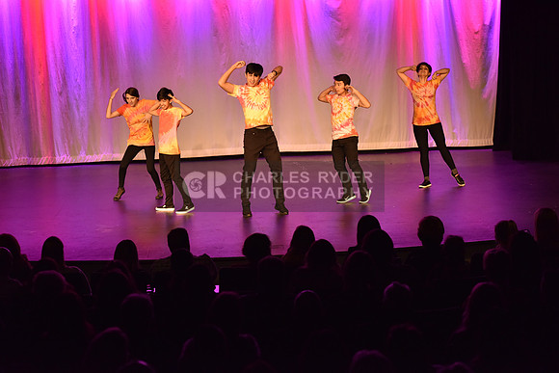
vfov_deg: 14.9
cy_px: 186
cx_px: 280
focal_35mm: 92
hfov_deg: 22.1
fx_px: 1429
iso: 2000
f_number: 4
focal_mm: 92
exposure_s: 1/250
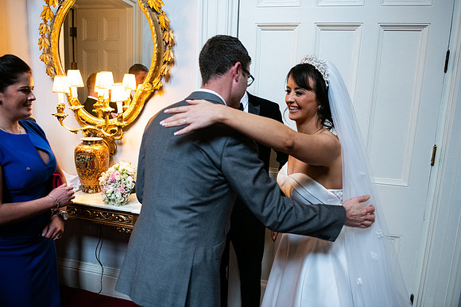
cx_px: 230
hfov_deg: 67.4
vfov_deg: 48.0
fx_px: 346
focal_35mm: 27
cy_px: 154
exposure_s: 1/160
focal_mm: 27
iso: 1600
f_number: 3.5
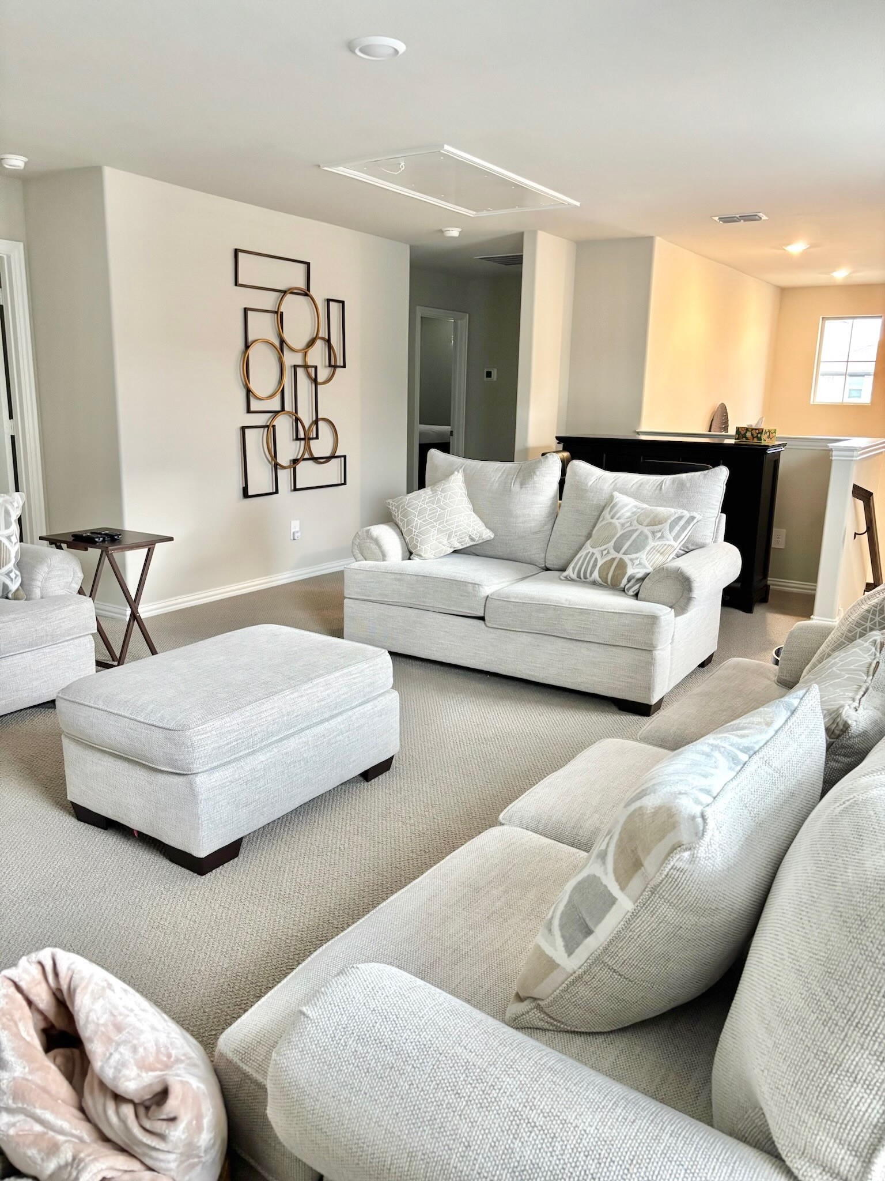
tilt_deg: -12.8
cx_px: 442
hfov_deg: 53.1
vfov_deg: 67.3
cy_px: 590
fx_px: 886
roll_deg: -1.4
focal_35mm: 26
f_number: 1.6
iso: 400
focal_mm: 5.96
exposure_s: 1/60
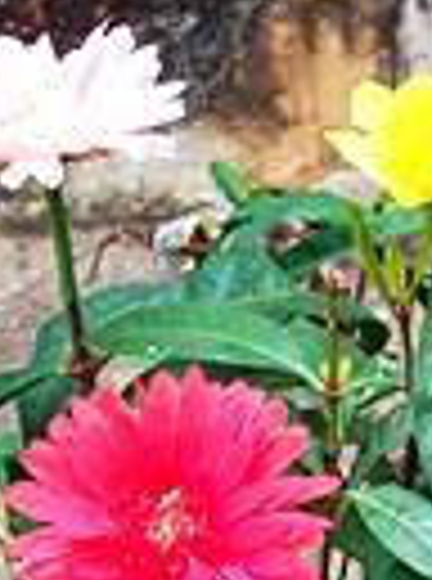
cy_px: 593
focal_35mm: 127
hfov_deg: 11.6
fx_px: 2124
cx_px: 306
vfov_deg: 15.3
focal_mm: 5.7
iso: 80
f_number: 2.8
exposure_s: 1/250
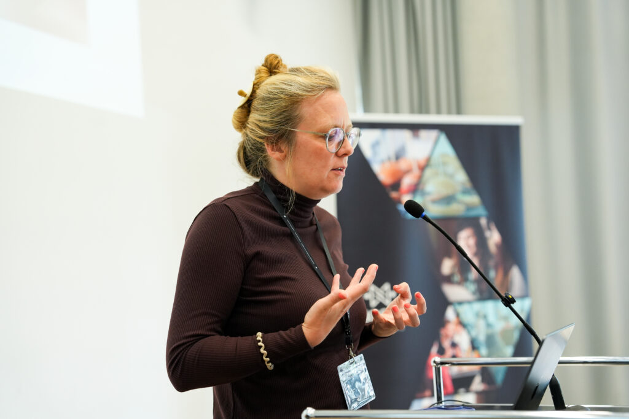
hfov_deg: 36.2
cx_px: 314
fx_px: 961
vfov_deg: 24.6
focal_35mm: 55
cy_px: 210
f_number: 2.8
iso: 1250
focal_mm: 55
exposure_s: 1/500
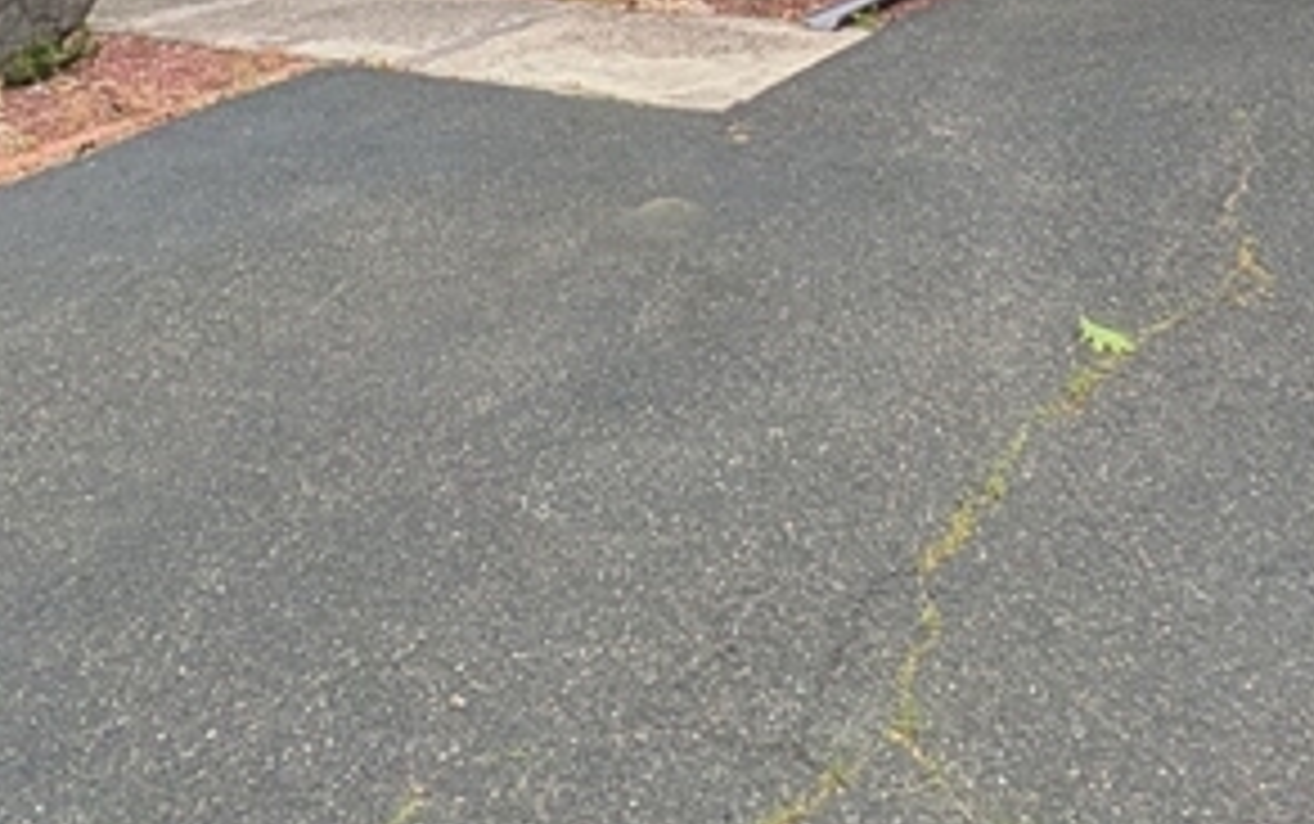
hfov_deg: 38.8
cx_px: 680
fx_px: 1864
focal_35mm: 52
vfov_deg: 20.8
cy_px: -441
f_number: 2.2
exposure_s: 1/2915
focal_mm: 1.85
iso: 49
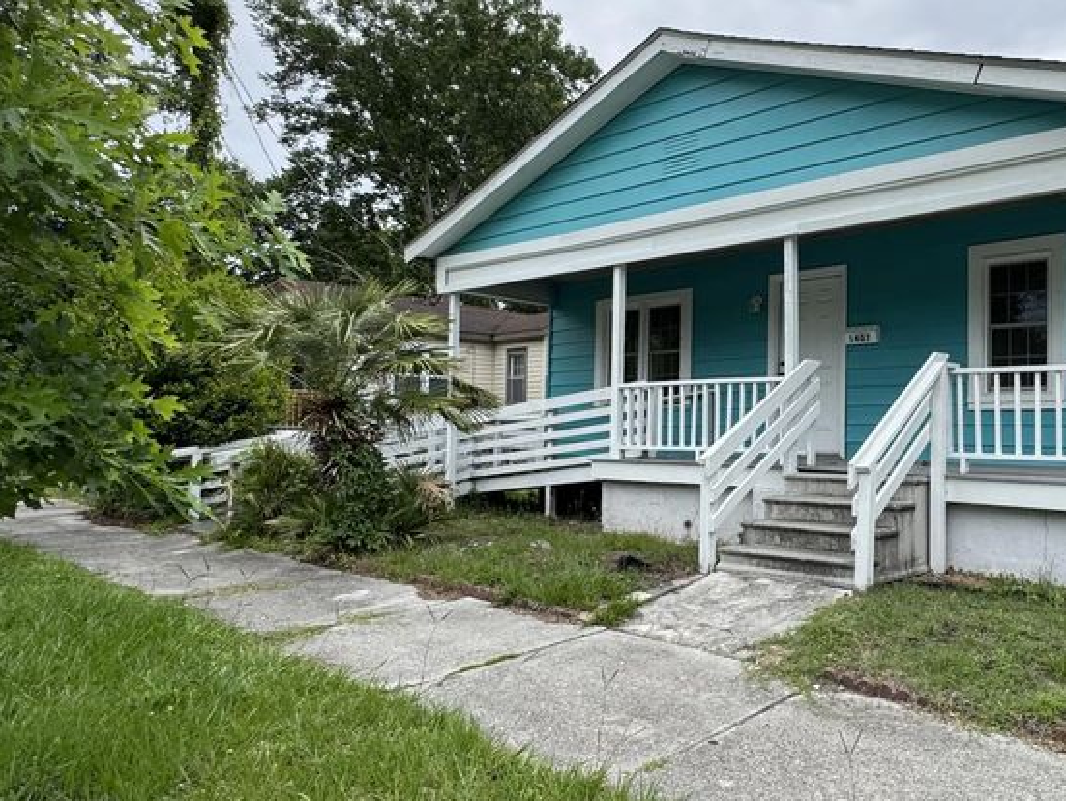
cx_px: 770
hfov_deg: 64.1
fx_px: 801
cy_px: 399
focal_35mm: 26
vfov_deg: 53.1
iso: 40
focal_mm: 2.22
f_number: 2.2
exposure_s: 1/482
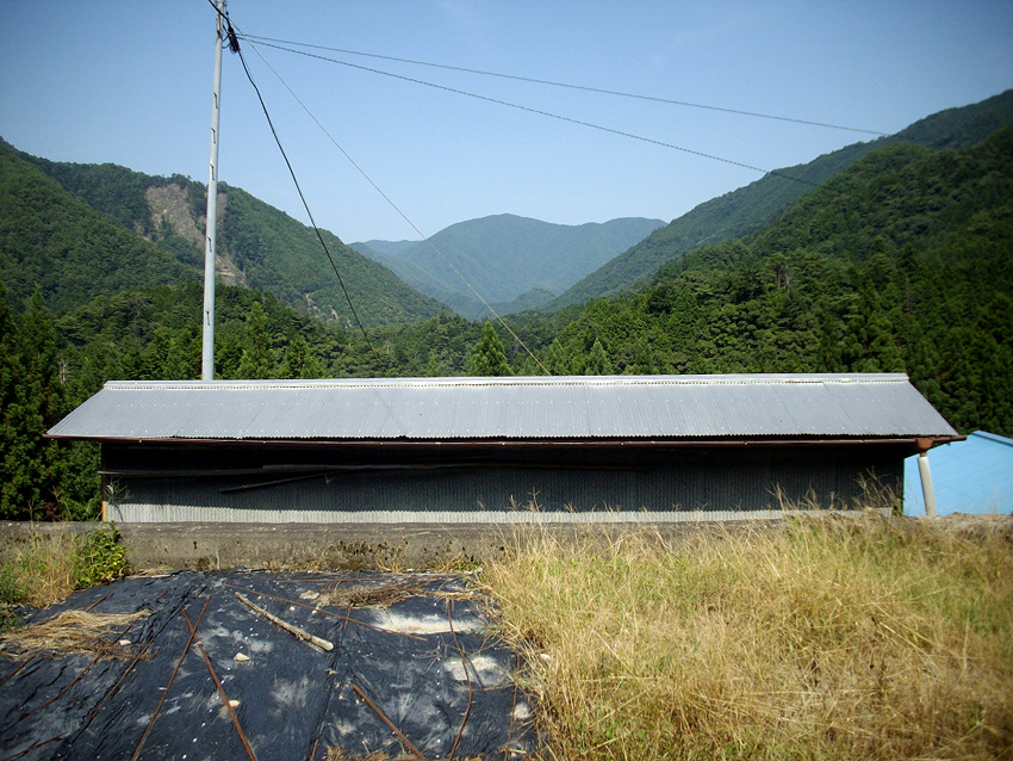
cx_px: 506
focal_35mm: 37
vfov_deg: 38.7
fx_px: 1083
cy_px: 380
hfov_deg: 50.1
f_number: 5.6
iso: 80
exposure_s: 1/250
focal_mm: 6.2
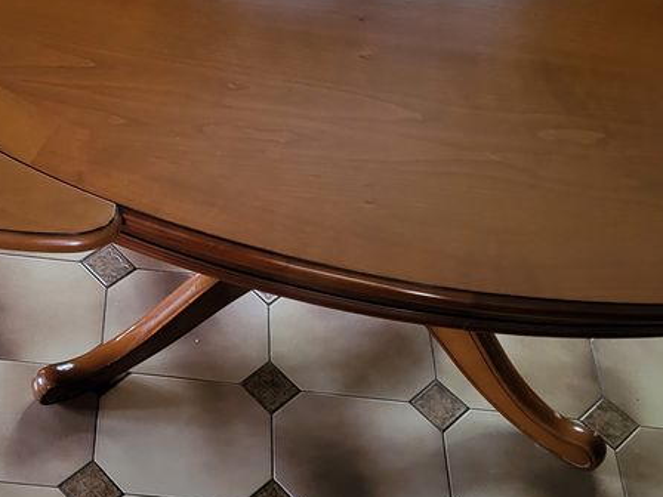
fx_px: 1111
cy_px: 256
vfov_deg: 25.2
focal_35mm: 58
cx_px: 114
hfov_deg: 32.2
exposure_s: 1/25
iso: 800
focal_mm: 5.4
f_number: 1.8
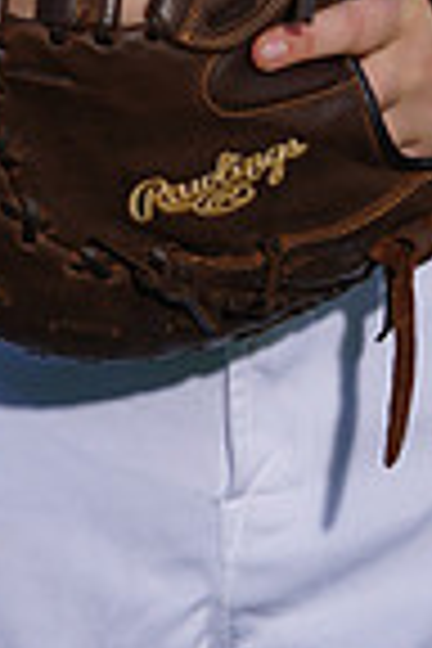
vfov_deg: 2.7
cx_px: 299
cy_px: -513
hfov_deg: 1.8
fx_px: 13769
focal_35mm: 765
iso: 160
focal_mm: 190
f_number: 8
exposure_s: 1/250
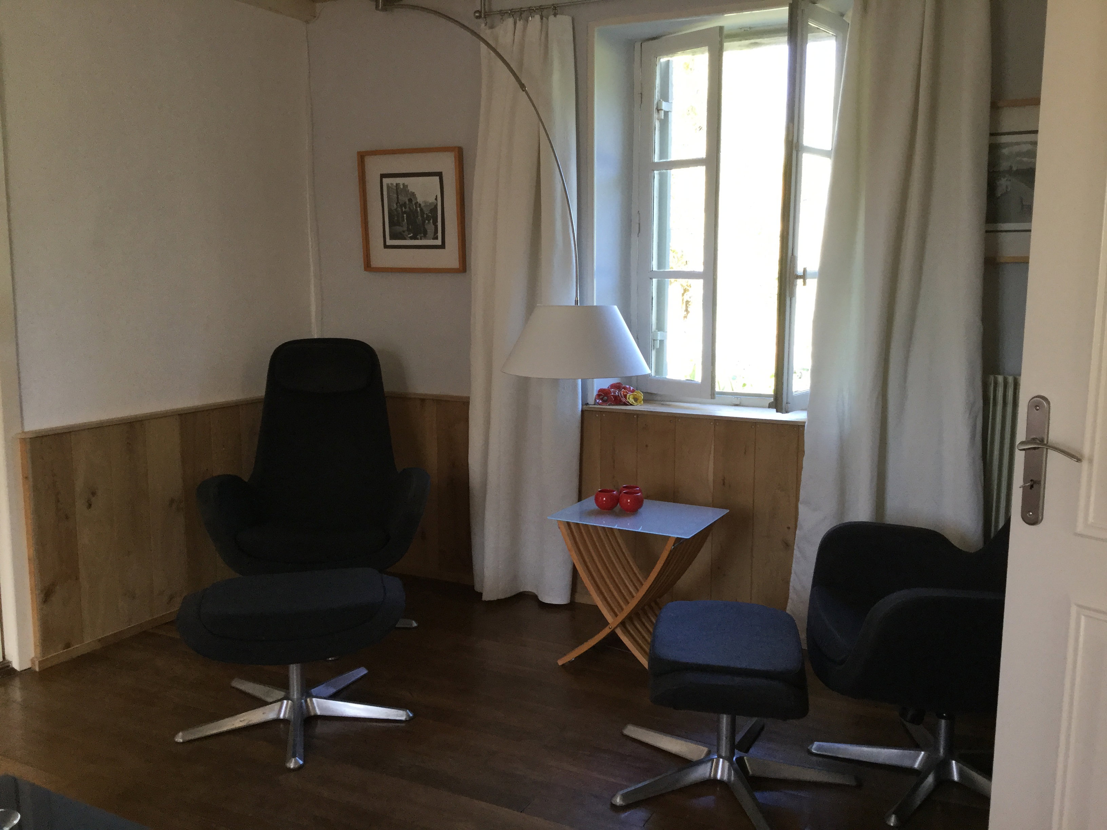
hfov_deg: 58.4
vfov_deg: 45.4
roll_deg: +0.3
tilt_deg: -8.3
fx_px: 991
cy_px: 415
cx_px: 554
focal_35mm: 31
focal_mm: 3.3
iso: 40
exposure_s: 1/33
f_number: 2.4
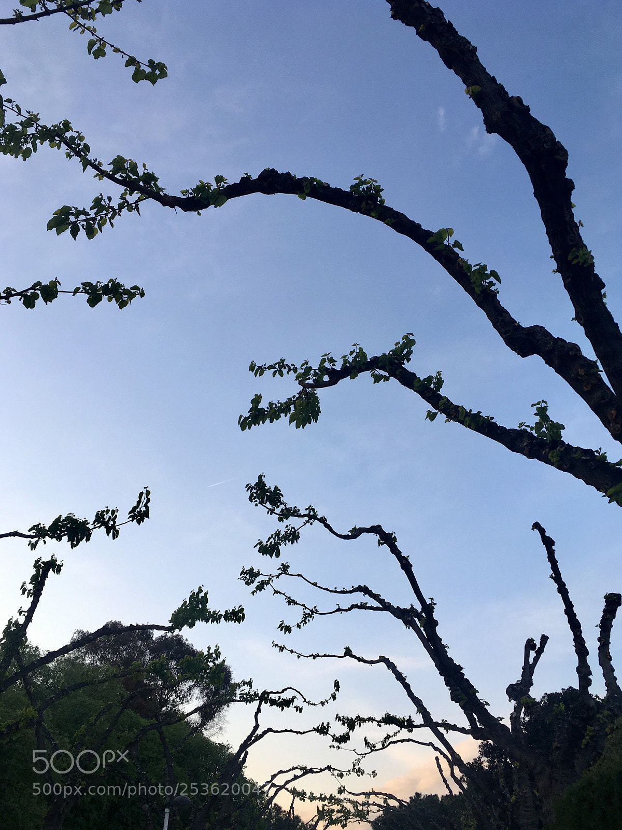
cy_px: 415
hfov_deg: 48.2
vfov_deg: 61.7
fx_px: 695
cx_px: 311
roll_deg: -1.7
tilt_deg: +37.1
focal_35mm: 29
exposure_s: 1/523
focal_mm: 4.15
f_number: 2.2
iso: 25
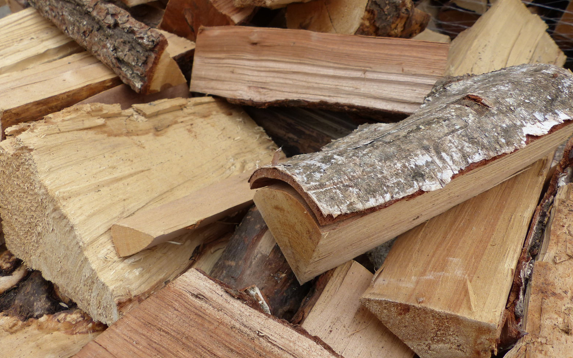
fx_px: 422
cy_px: 184
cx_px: 282
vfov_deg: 46.0
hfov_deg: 68.4
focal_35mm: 27
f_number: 2.8
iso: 100
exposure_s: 1/100
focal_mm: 4.5
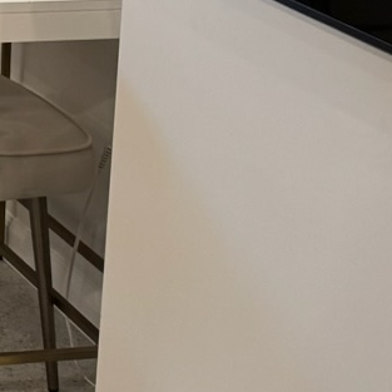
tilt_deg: -9.6
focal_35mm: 139
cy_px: -183
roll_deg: -0.7
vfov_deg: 12.0
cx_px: -547
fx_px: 1781
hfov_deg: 10.7
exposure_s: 1/60
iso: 160
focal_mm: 6.76
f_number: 1.78
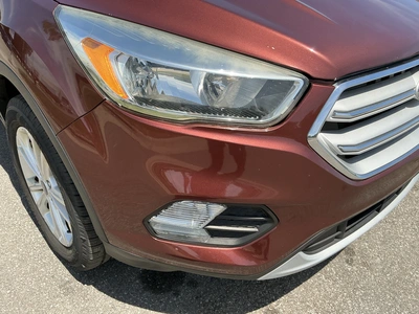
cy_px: 157
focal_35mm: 28
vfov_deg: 49.7
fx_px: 339
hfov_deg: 63.4
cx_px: 210
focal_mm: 3
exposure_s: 1/1055
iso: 25
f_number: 1.8
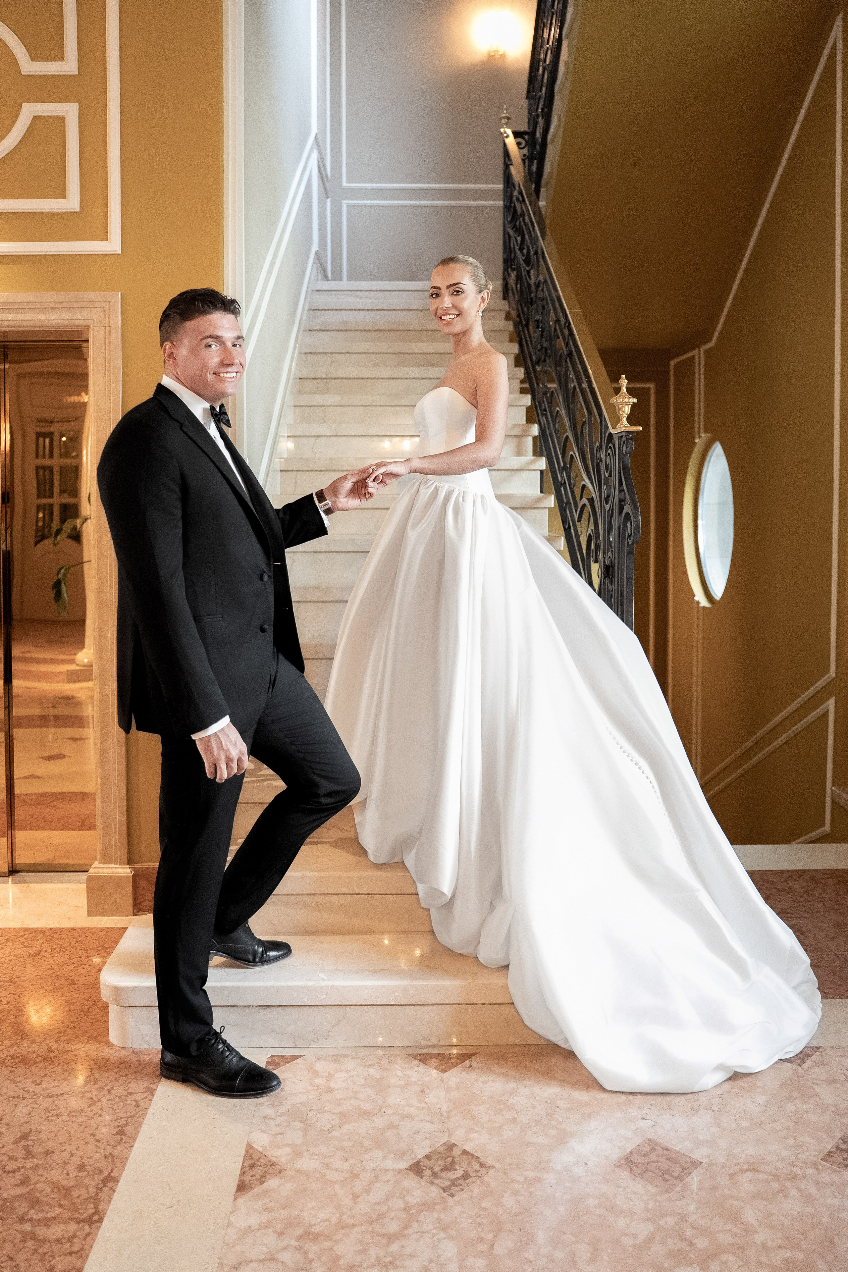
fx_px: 989
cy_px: 636
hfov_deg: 46.4
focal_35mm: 28
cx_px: 424
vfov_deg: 65.5
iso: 10000
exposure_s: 1/500
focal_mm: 28
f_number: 2.8
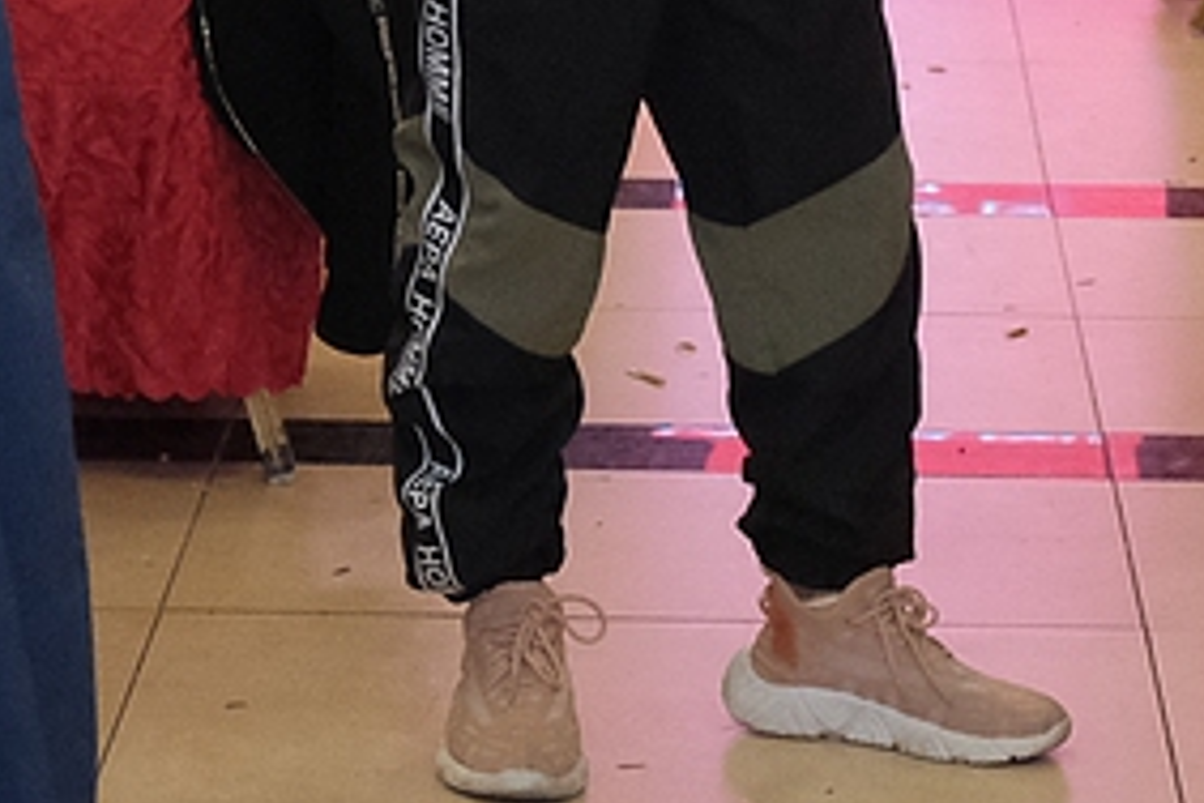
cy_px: -959
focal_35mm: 195
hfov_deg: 10.5
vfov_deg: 6.8
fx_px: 6521
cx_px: 406
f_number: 3.2
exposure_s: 1/125
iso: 4000
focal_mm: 28.9
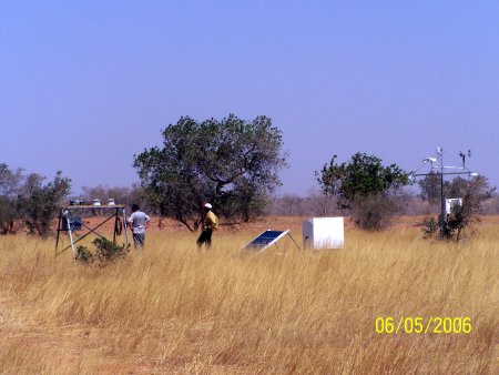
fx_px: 1846
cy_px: 188
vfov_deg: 11.6
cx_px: 250
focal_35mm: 128
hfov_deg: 15.4
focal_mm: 21.2
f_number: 6.3
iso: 80
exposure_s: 1/1000
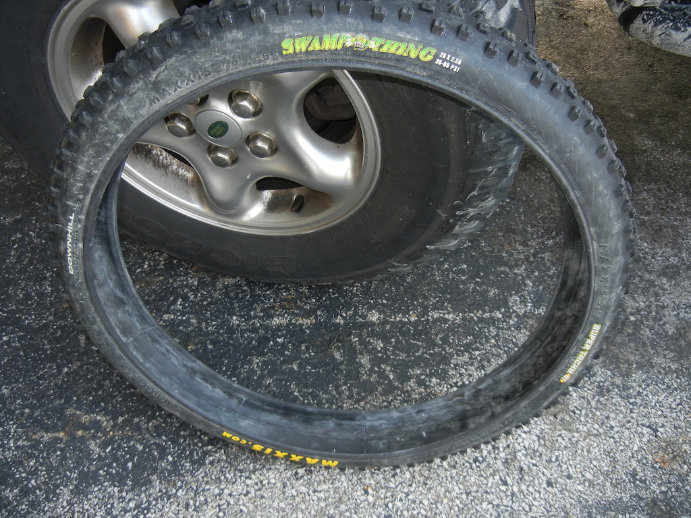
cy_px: 259
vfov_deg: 46.8
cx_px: 346
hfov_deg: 60.0
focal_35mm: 30
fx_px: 599
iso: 160
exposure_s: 1/68
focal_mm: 5.4
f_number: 3.5
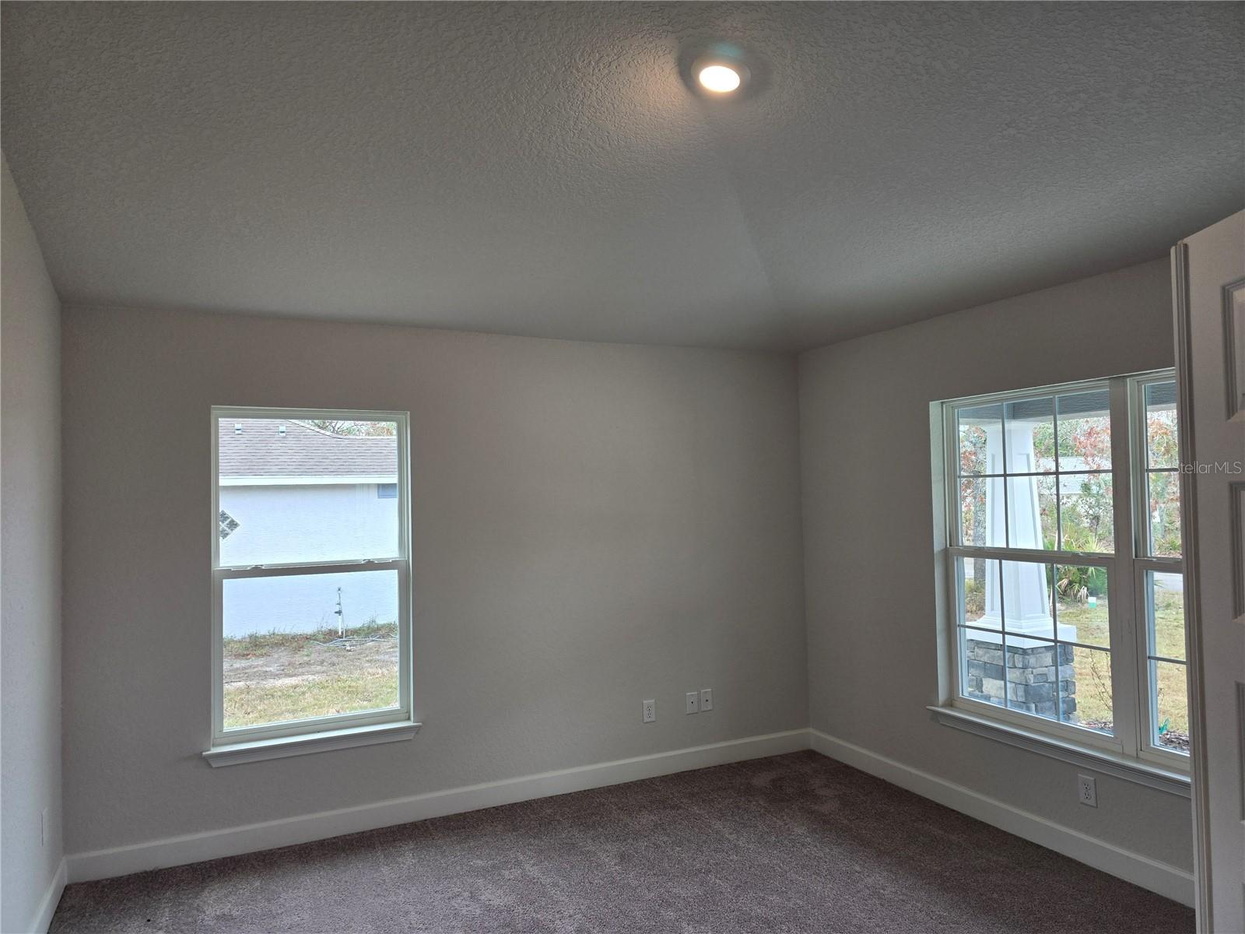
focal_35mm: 23
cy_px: 467
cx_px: 622
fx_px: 827
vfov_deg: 58.9
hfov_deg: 73.9
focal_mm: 6.3
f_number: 1.7
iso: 80
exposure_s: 1/120
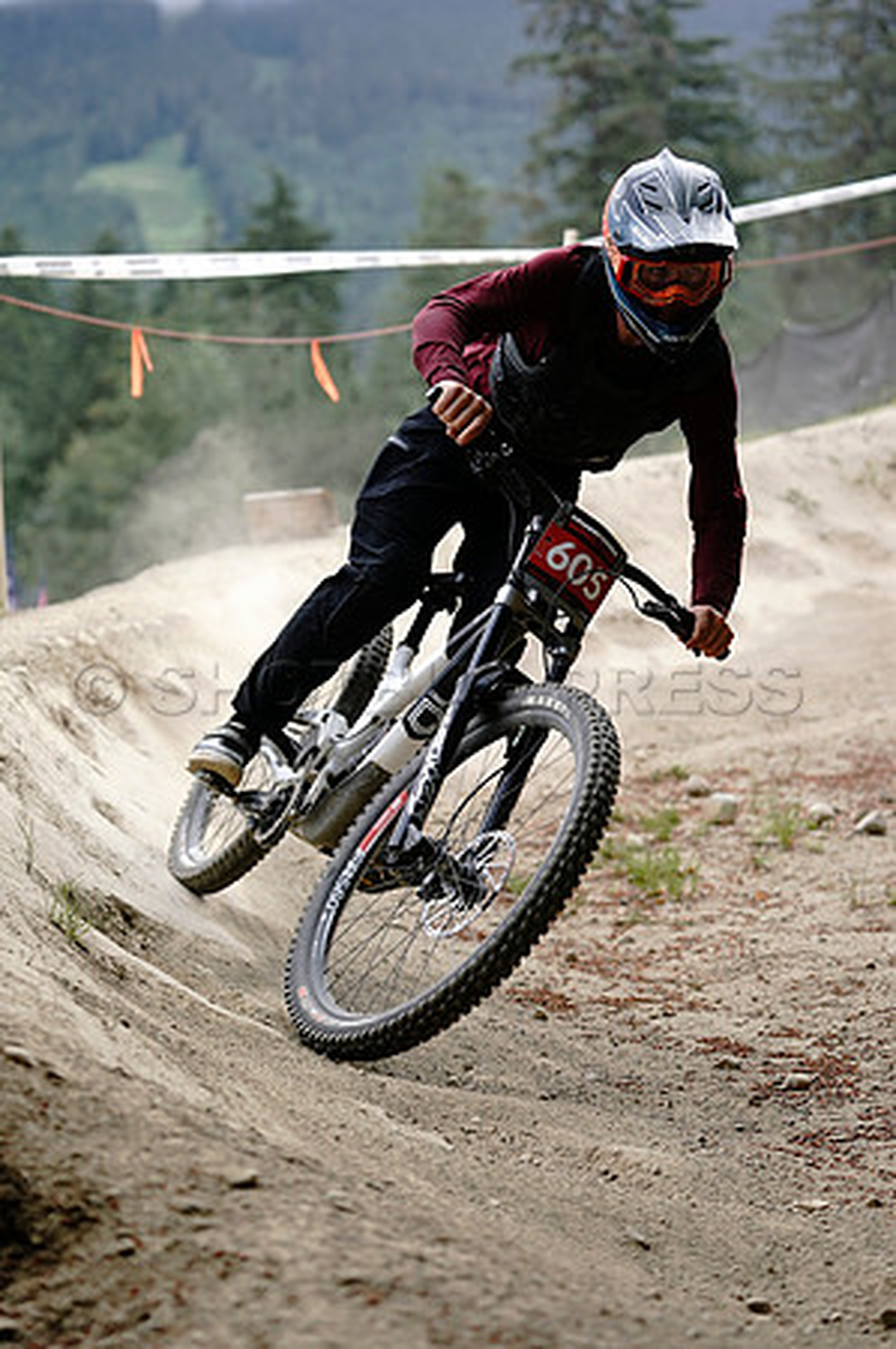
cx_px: 448
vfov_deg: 28.9
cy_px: 674
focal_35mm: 70
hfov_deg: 19.4
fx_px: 2619
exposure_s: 1/1600
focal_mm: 70
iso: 500
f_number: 2.8
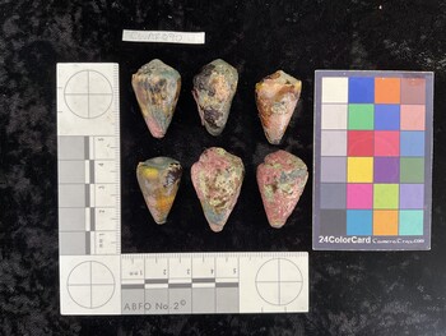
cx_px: 223
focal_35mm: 29
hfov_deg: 61.6
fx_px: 374
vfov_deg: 48.3
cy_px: 168
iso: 40
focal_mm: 3
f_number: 1.8
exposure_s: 1/60
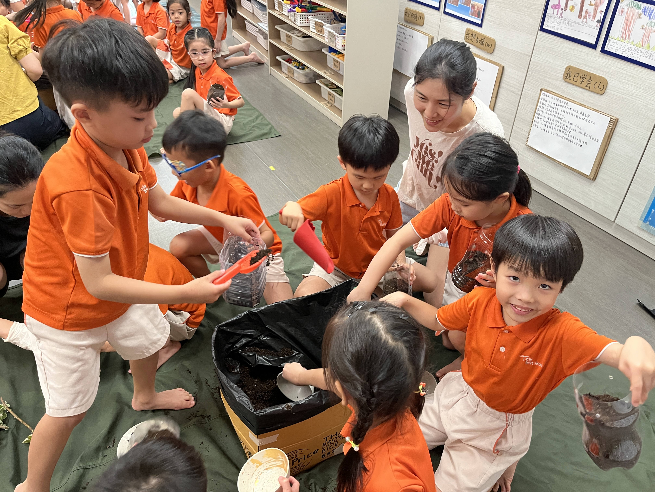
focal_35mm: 26
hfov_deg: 67.3
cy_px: 246
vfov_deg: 53.1
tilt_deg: -37.6
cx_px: 328
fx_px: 492
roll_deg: -2.9
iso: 320
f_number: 1.6
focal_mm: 5.1
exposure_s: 1/50
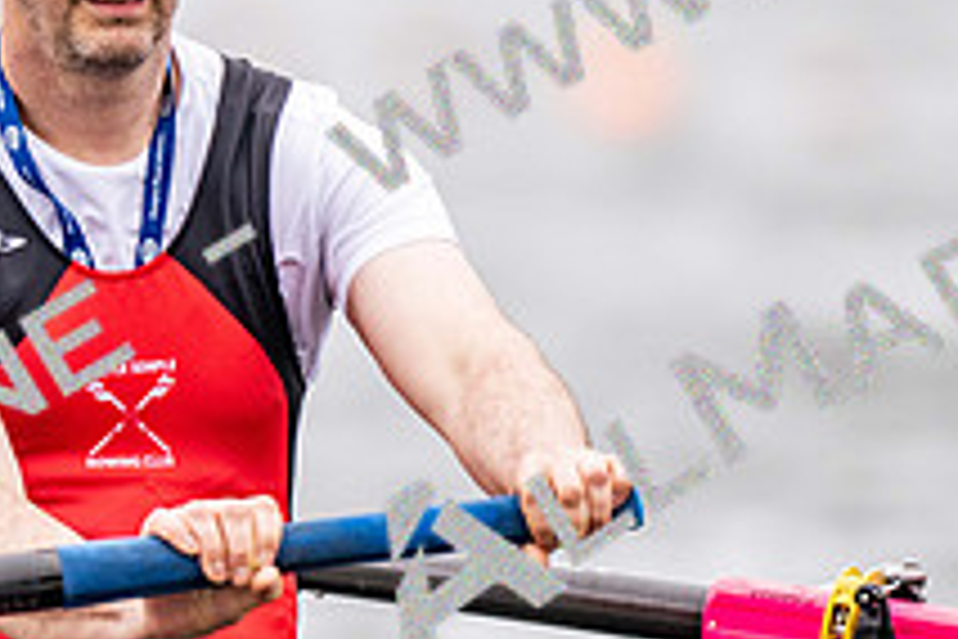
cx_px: 0
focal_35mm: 1636
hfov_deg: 1.3
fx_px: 43532
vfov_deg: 0.8
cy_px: 268
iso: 640
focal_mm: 600
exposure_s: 1/2500
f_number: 4
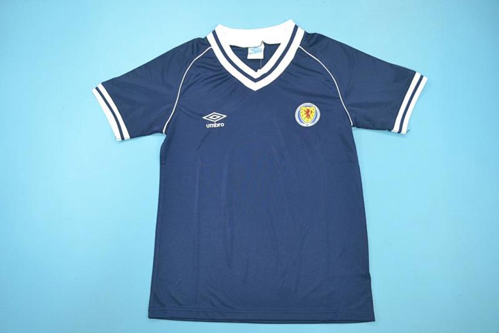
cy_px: 166
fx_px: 457
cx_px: 250
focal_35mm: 33
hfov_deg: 57.2
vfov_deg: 40.0
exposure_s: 1/60
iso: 200
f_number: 5
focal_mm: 22
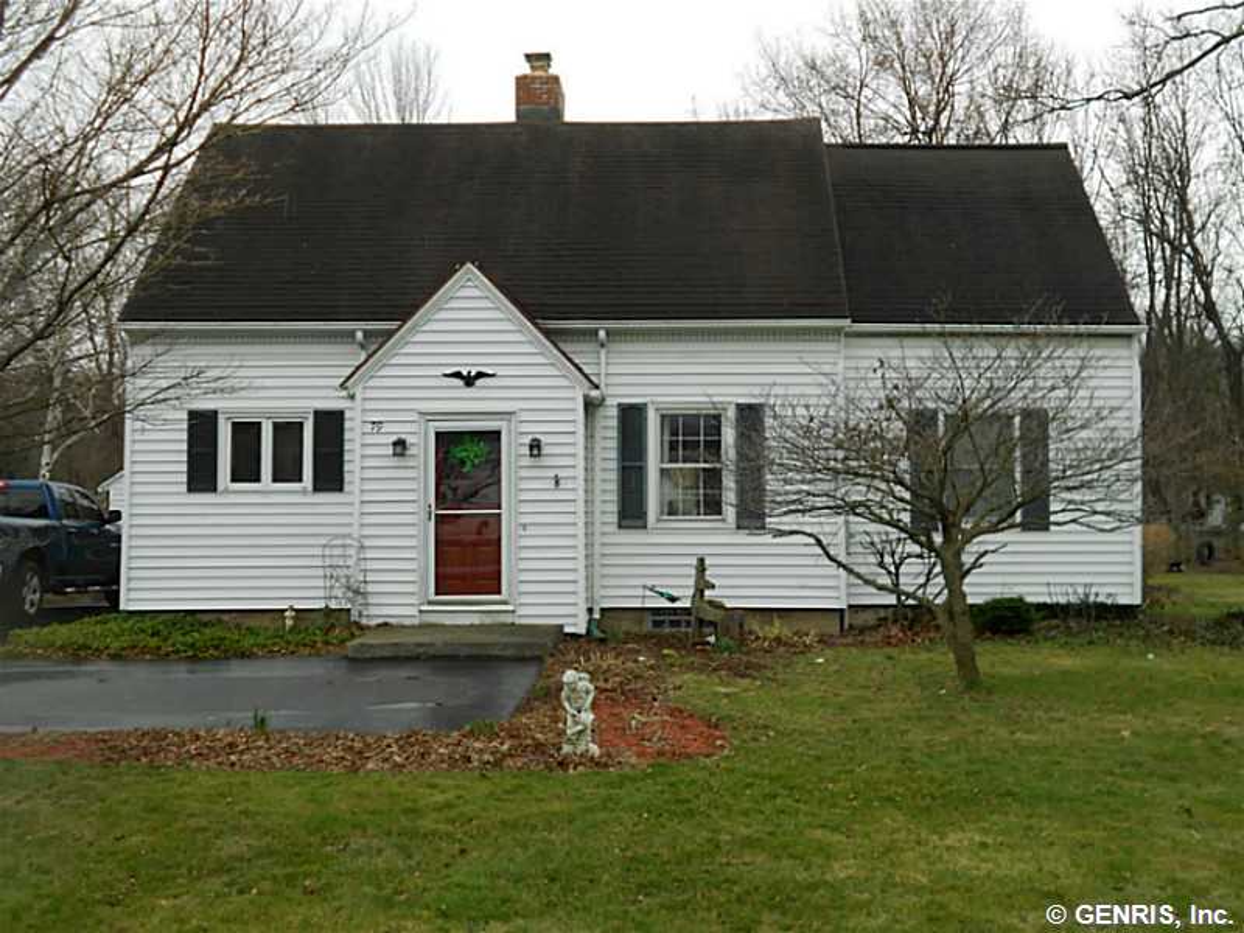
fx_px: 1330
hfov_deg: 50.1
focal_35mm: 37
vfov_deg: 38.7
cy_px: 466
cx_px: 622
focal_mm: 6.7
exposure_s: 1/250
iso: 80
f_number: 3.9
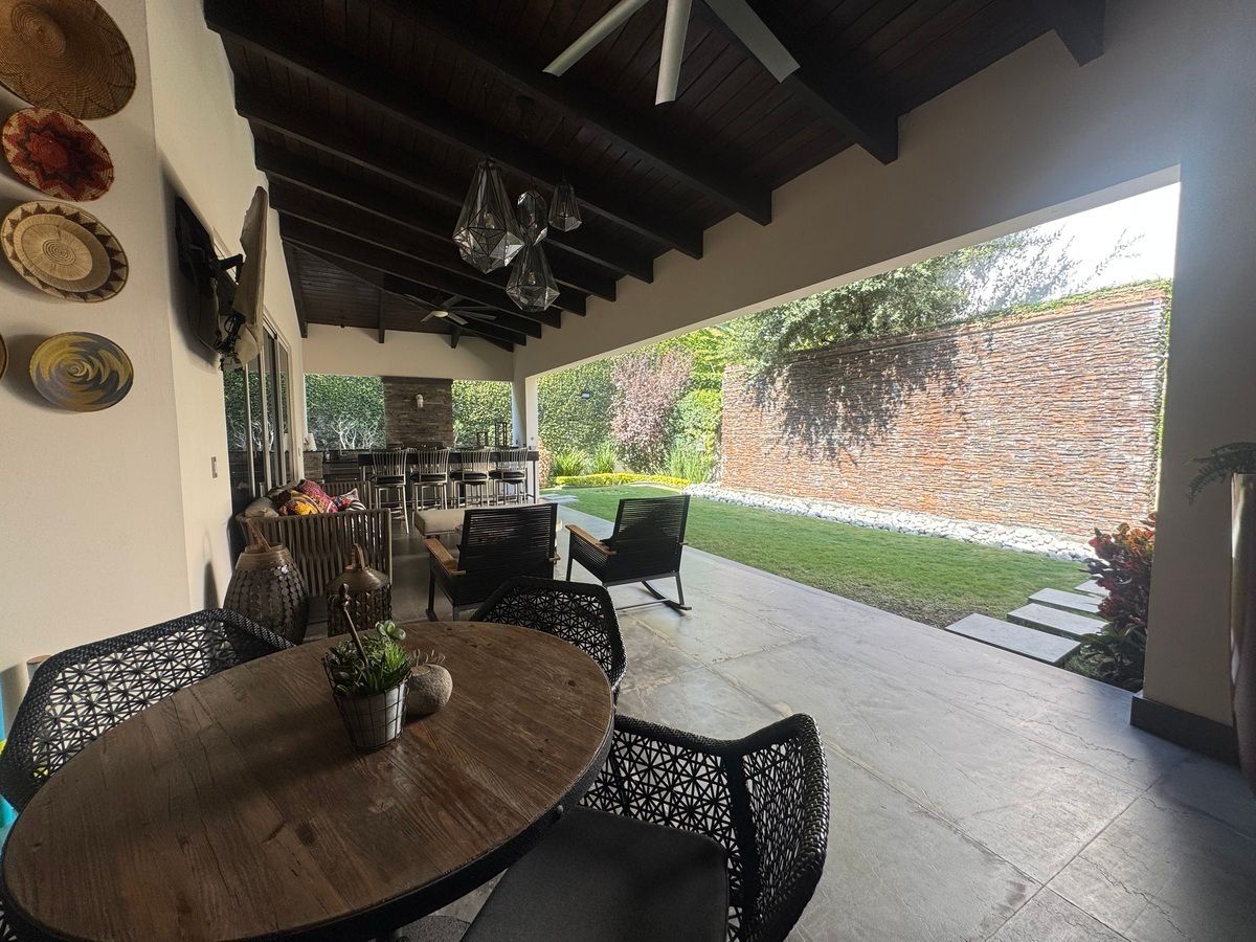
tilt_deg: -4.1
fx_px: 508
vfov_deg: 85.7
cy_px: 471
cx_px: 628
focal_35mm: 14
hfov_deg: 102.1
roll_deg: +0.6
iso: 40
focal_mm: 2.22
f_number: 2.2
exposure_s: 1/122
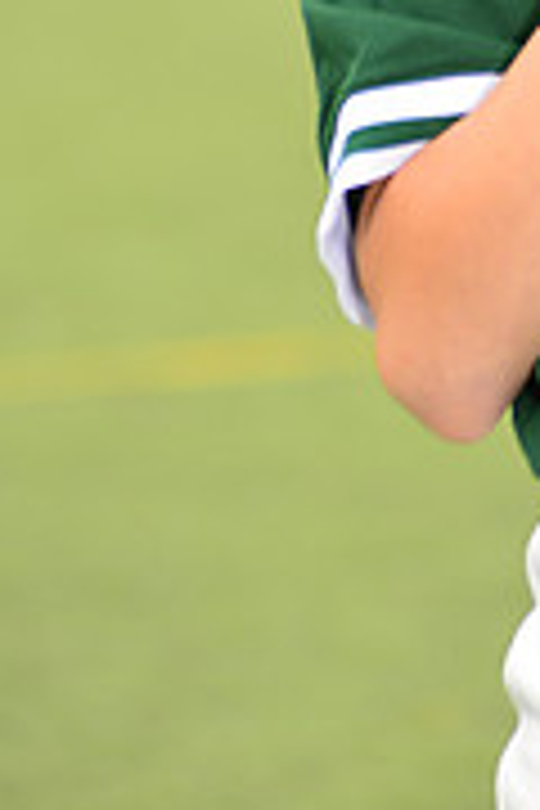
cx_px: 790
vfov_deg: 3.4
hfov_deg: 2.3
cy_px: -351
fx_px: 13409
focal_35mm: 596
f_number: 6.3
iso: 200
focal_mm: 185
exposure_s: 1/250
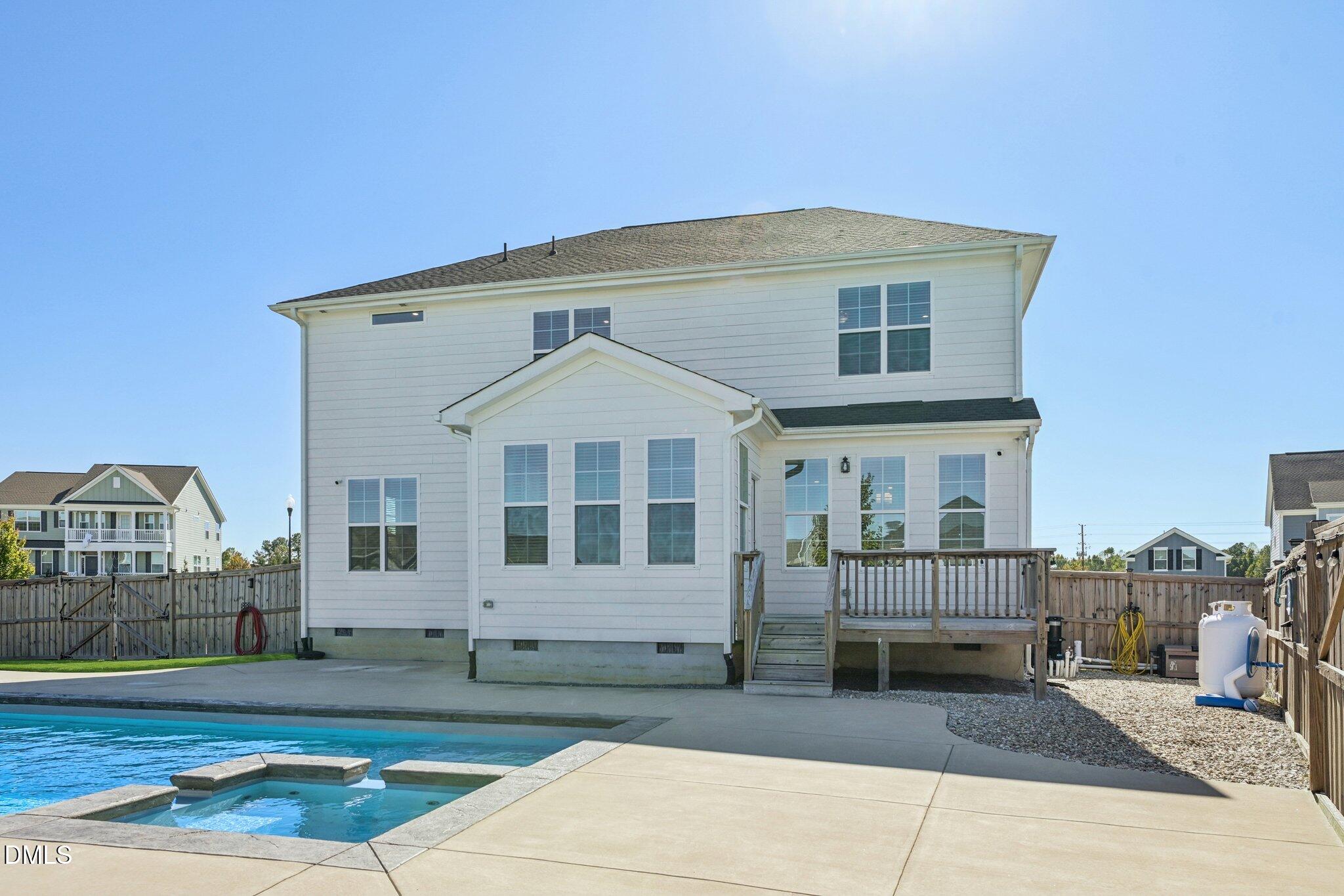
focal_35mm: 24
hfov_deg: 73.7
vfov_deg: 53.1
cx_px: 672
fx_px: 896
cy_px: 448
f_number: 9
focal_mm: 24
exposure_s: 1/640
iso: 200
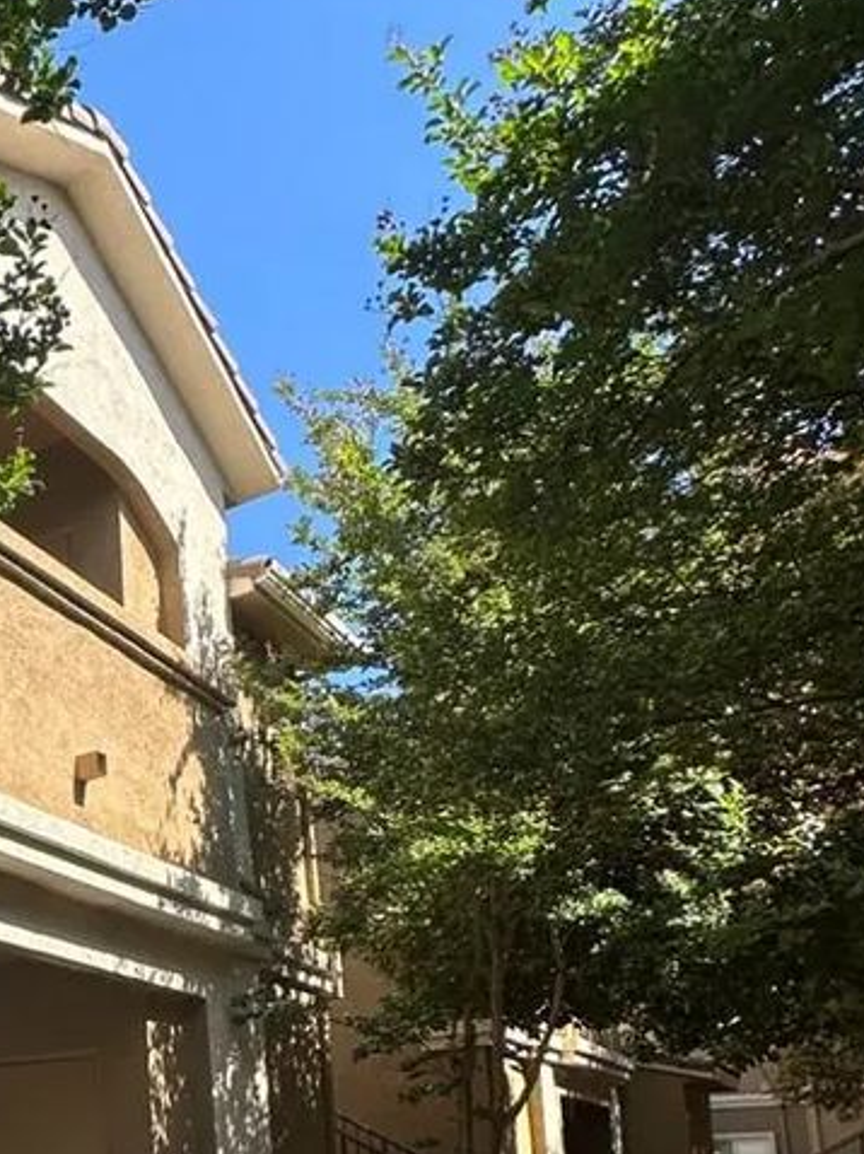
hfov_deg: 29.1
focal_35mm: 40
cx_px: -261
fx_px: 1332
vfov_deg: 43.0
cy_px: 1032
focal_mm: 2.22
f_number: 2.2
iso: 40
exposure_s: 1/895
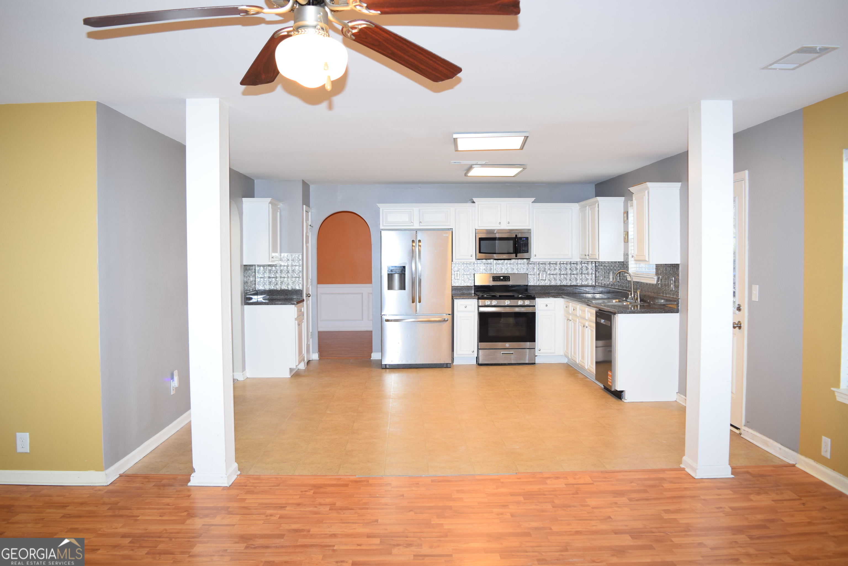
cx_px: 424
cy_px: 283
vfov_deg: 48.0
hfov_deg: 67.4
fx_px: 636
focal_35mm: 27
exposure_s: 1/60
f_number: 4
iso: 450
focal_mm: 18
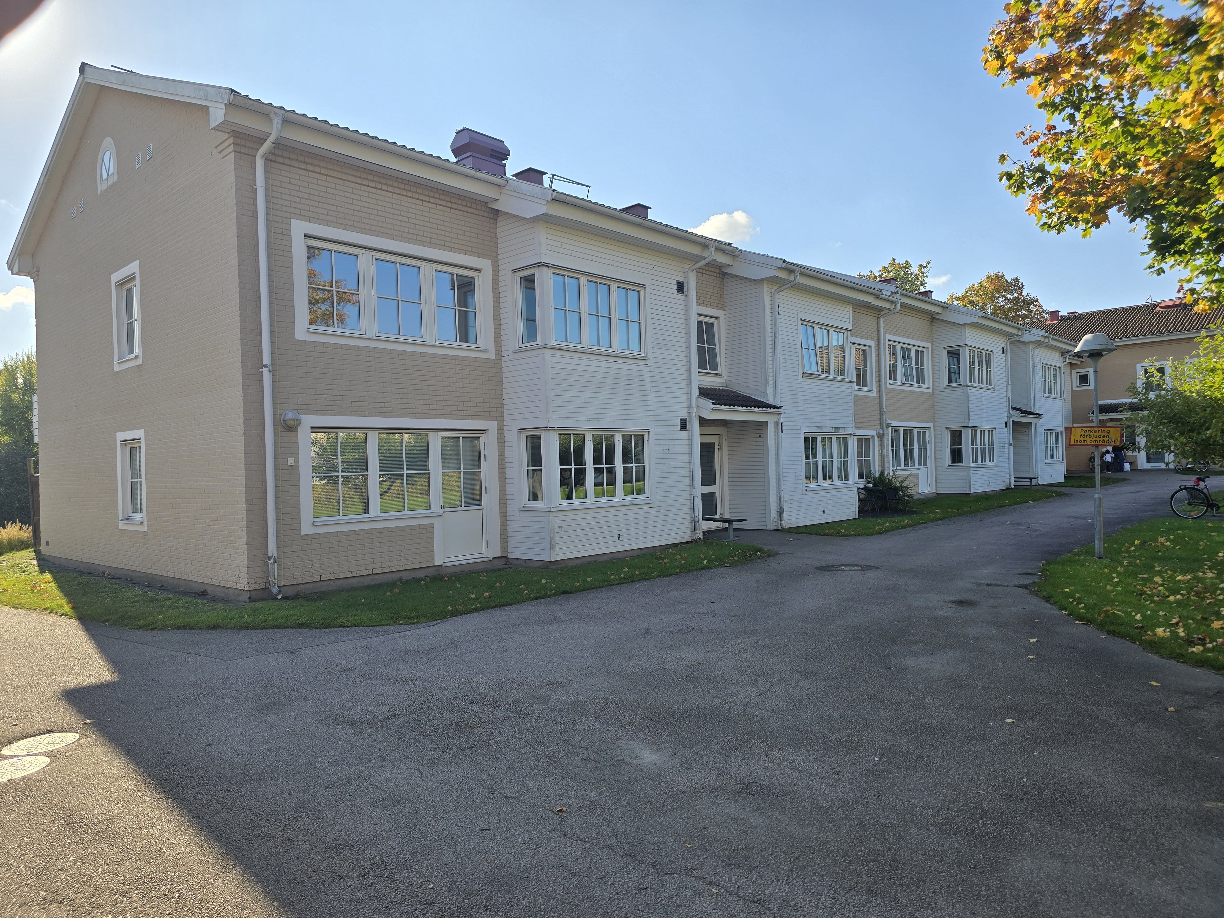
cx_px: 612
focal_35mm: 23
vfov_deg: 58.9
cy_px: 459
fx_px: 813
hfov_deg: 73.9
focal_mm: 6.3
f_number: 1.7
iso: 12
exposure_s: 1/699
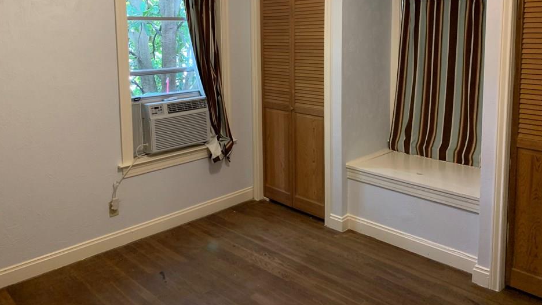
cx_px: 254
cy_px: 85
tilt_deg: -6.6
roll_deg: +1.4
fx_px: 445
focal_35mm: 31
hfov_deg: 62.6
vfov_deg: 37.0
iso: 250
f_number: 1.8
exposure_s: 1/60
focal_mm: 4.25
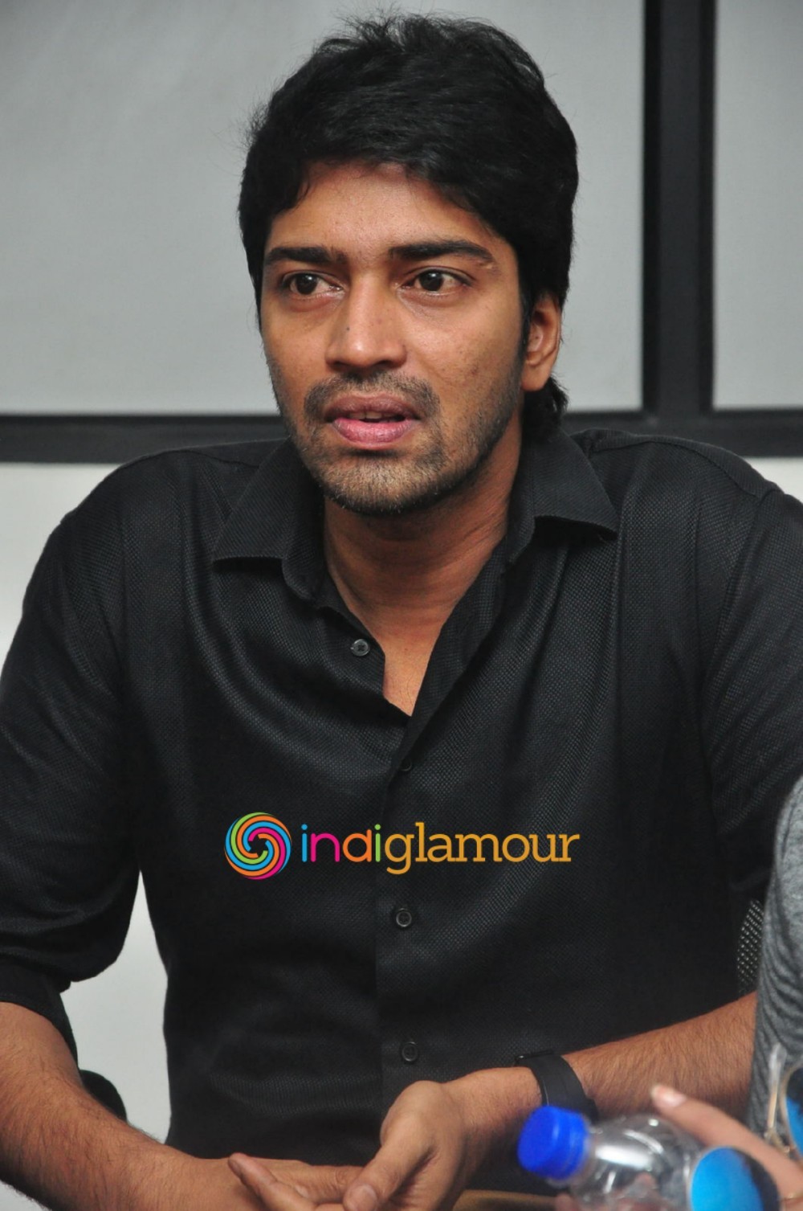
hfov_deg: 8.7
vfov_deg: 13.1
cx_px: 402
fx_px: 5286
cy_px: 606
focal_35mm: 158
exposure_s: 1/125
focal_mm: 105
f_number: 7.1
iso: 1600
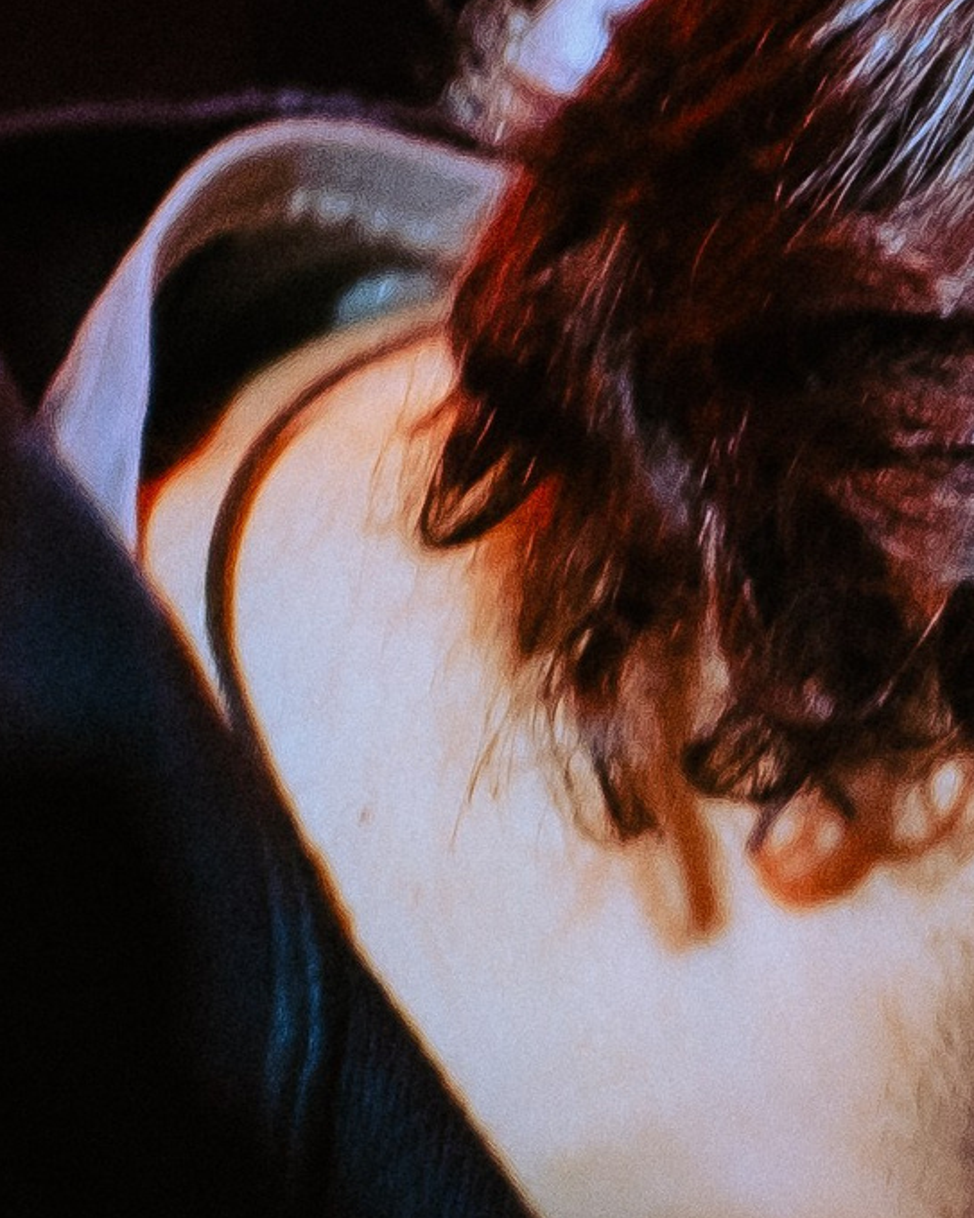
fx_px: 9947
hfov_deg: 5.4
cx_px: 2418
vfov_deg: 7.0
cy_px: 1407
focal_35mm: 276
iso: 1000
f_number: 1.7
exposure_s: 1/160
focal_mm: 25
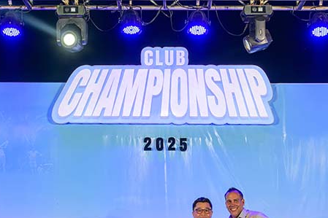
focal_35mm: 77
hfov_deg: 26.3
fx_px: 701
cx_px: 164
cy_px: 227
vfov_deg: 17.2
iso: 1000
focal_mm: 36
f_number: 6.3
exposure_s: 1/125
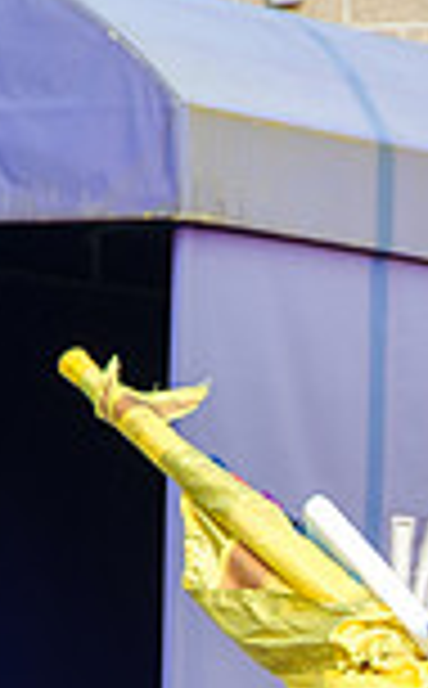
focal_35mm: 467
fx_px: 8757
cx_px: 707
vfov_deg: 4.5
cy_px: 772
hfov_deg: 2.8
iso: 640
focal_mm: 90
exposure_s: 1/400
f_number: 5.6
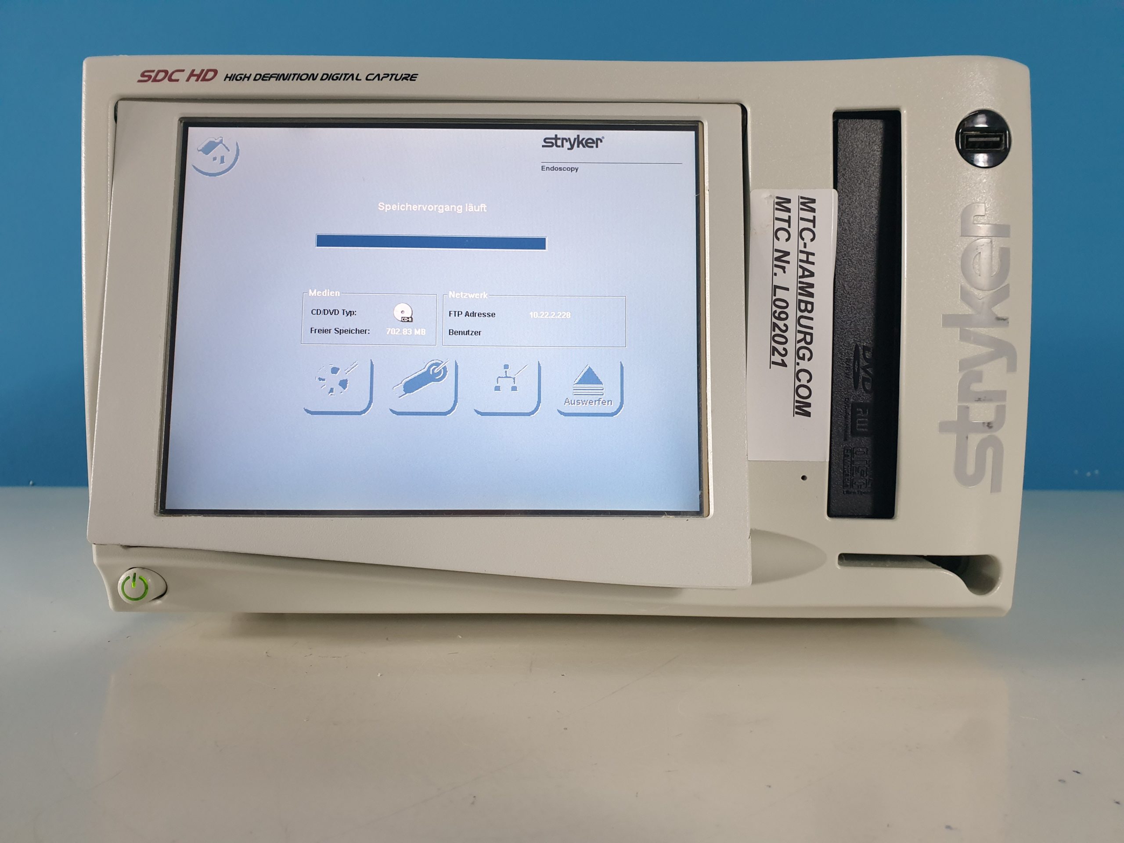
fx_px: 844
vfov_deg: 53.1
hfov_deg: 67.3
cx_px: 562
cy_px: 422
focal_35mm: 26
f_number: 2.4
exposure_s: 1/50
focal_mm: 4.3
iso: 320
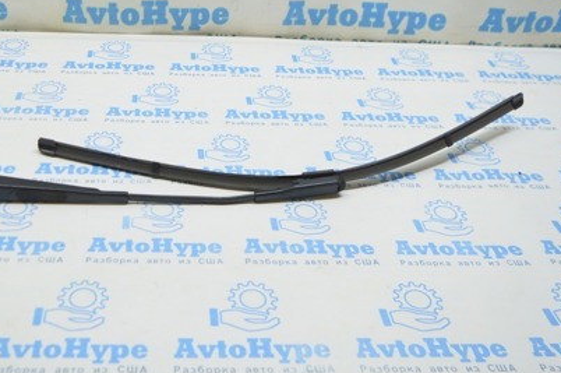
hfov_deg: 44.7
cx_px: 179
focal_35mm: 43
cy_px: 125
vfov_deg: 30.9
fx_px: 669
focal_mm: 18
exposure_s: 1/60
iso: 400
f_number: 3.5
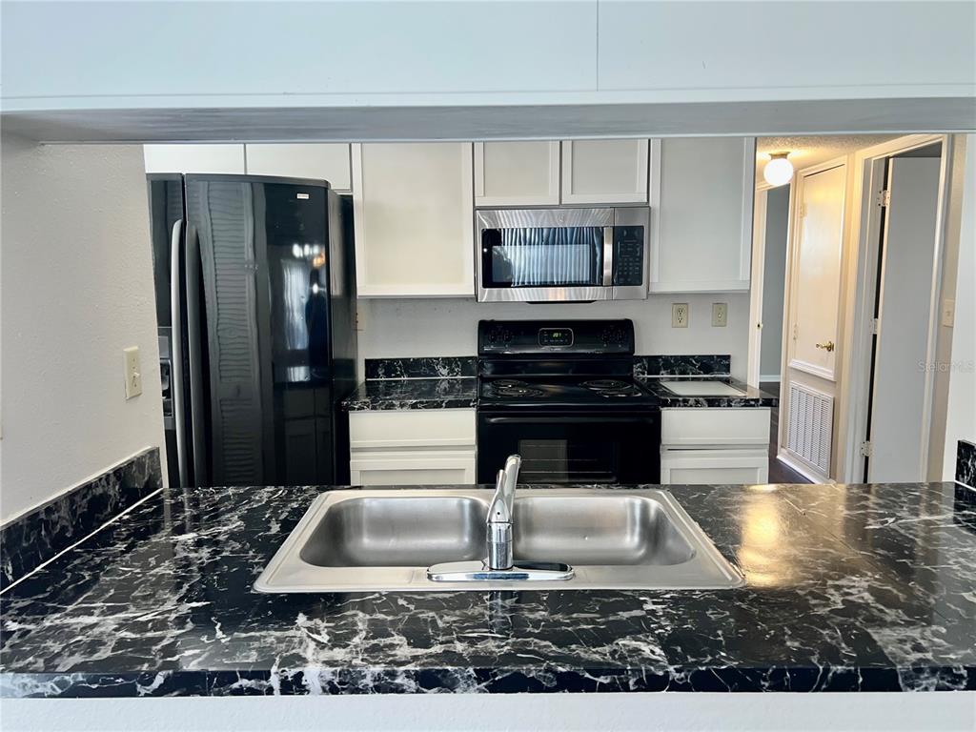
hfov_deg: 67.3
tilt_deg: -8.9
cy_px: 366
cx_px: 488
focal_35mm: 26
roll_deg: +0.5
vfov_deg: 53.1
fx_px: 733
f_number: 1.5
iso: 32
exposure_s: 1/65
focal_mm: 5.7
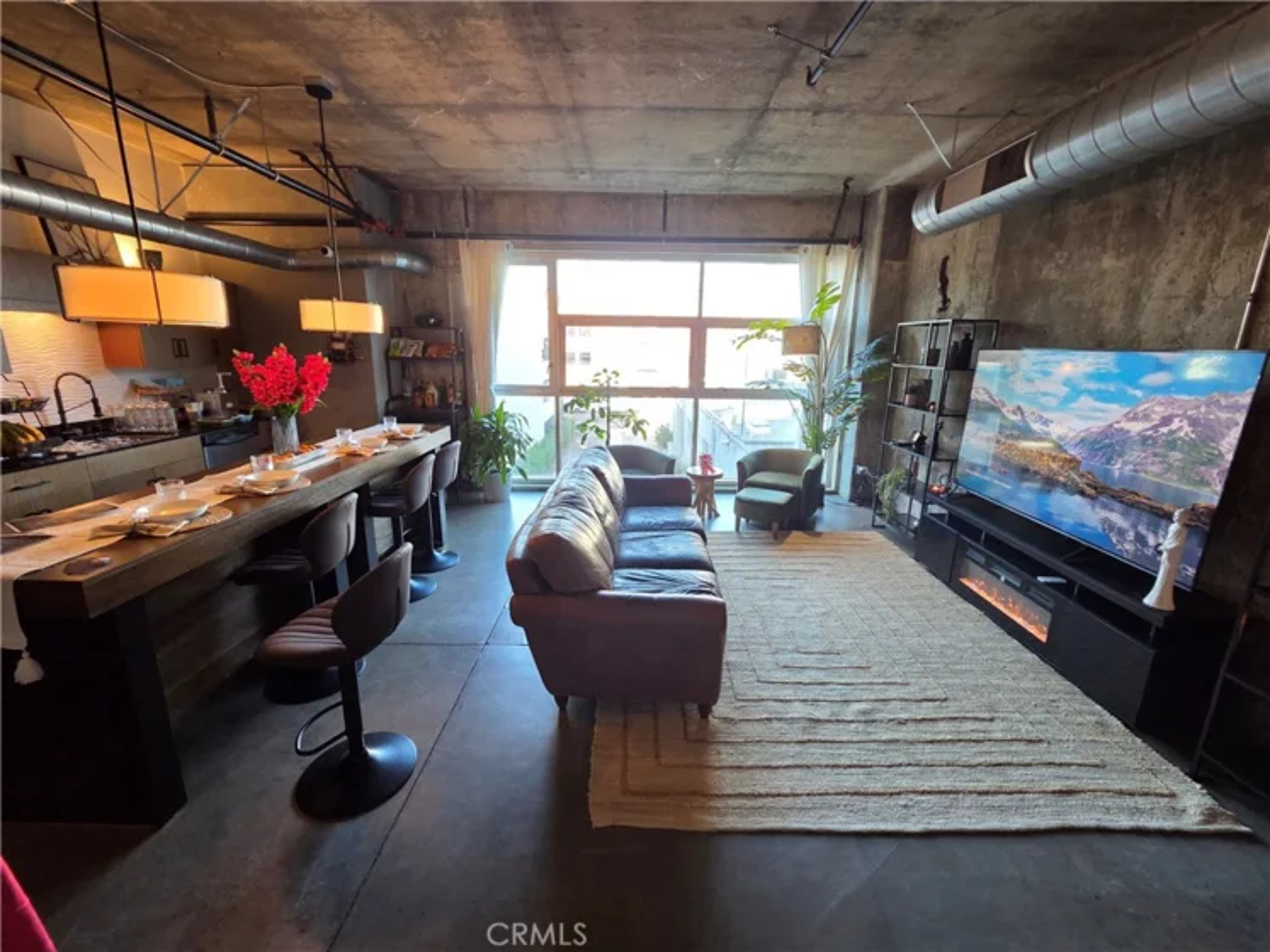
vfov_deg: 89.9
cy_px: 476
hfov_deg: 106.2
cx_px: 635
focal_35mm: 13
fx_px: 477
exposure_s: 1/60
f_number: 2.2
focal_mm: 2.2
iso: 320
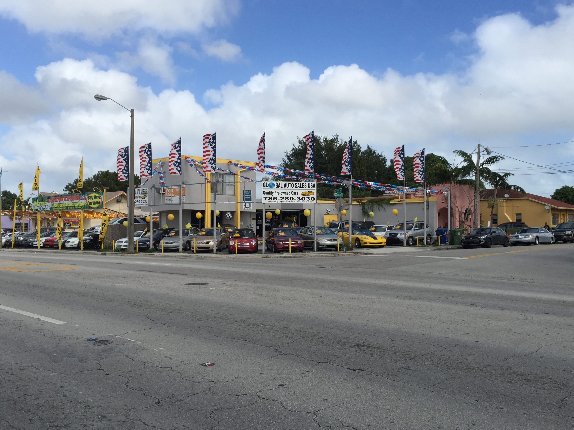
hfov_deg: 55.4
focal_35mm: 33
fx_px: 547
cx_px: 289
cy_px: 227
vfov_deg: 42.9
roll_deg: -0.9
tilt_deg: +0.4
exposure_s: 1/2825
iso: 32
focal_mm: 4.15
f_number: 2.2
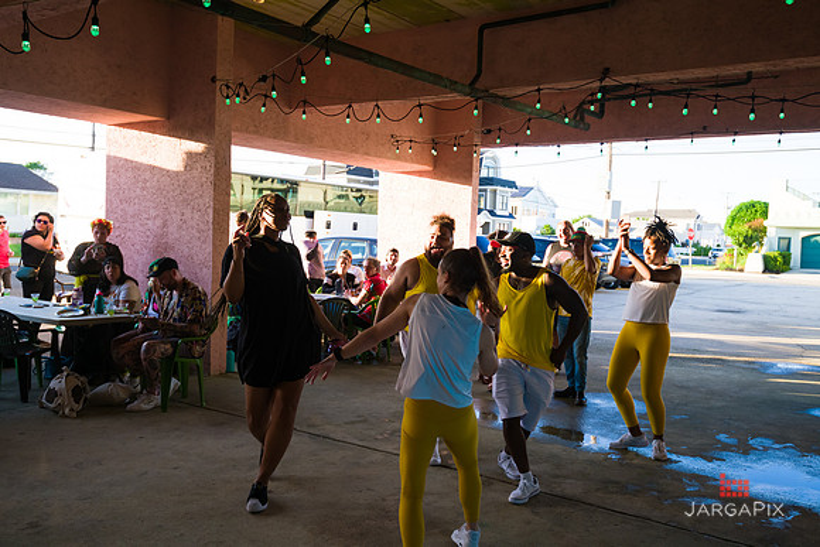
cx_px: 410
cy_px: 274
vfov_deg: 41.1
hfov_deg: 58.7
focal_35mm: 32
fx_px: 729
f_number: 4
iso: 640
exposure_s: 1/500
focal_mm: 32
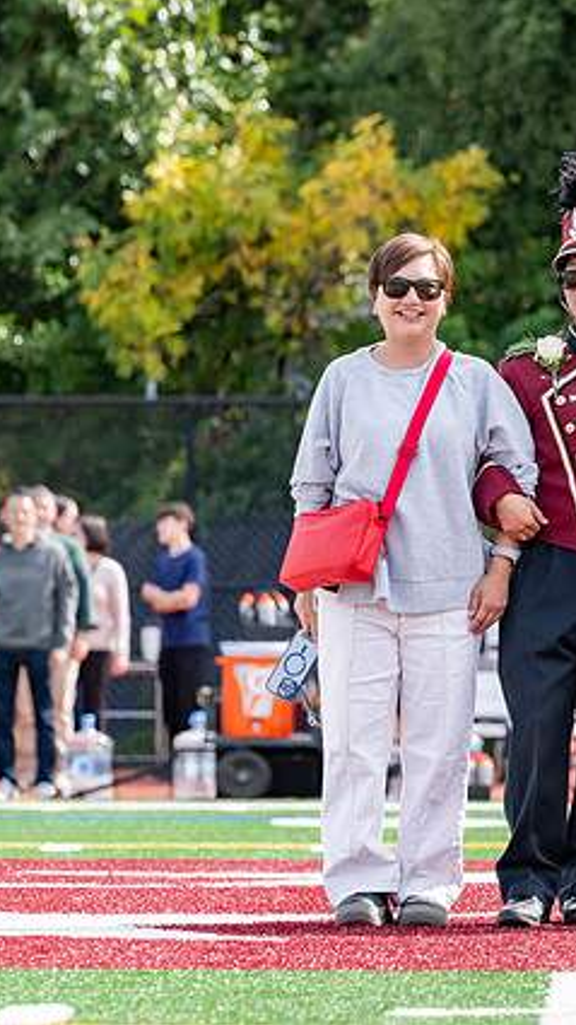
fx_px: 9750
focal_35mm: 359
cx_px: 708
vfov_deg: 6.0
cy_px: 474
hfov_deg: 3.4
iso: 800
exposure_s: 1/1000
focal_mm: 185
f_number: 5.6
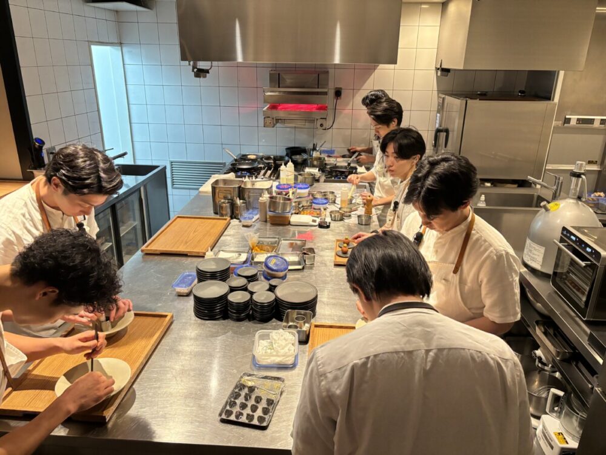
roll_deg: -0.9
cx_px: 303
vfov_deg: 53.1
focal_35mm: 26
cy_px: 228
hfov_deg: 67.3
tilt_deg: -20.6
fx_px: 455
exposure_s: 1/50
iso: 320
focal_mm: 5.96
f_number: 1.6
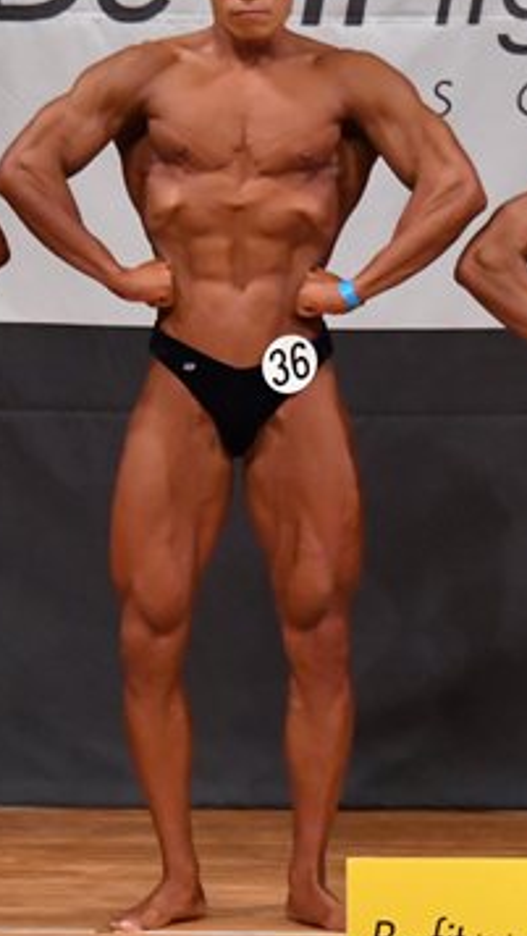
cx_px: 201
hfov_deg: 2.2
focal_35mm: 545
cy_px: 469
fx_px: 13530
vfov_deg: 4.0
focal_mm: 160
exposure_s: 1/400
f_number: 5.6
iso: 6400
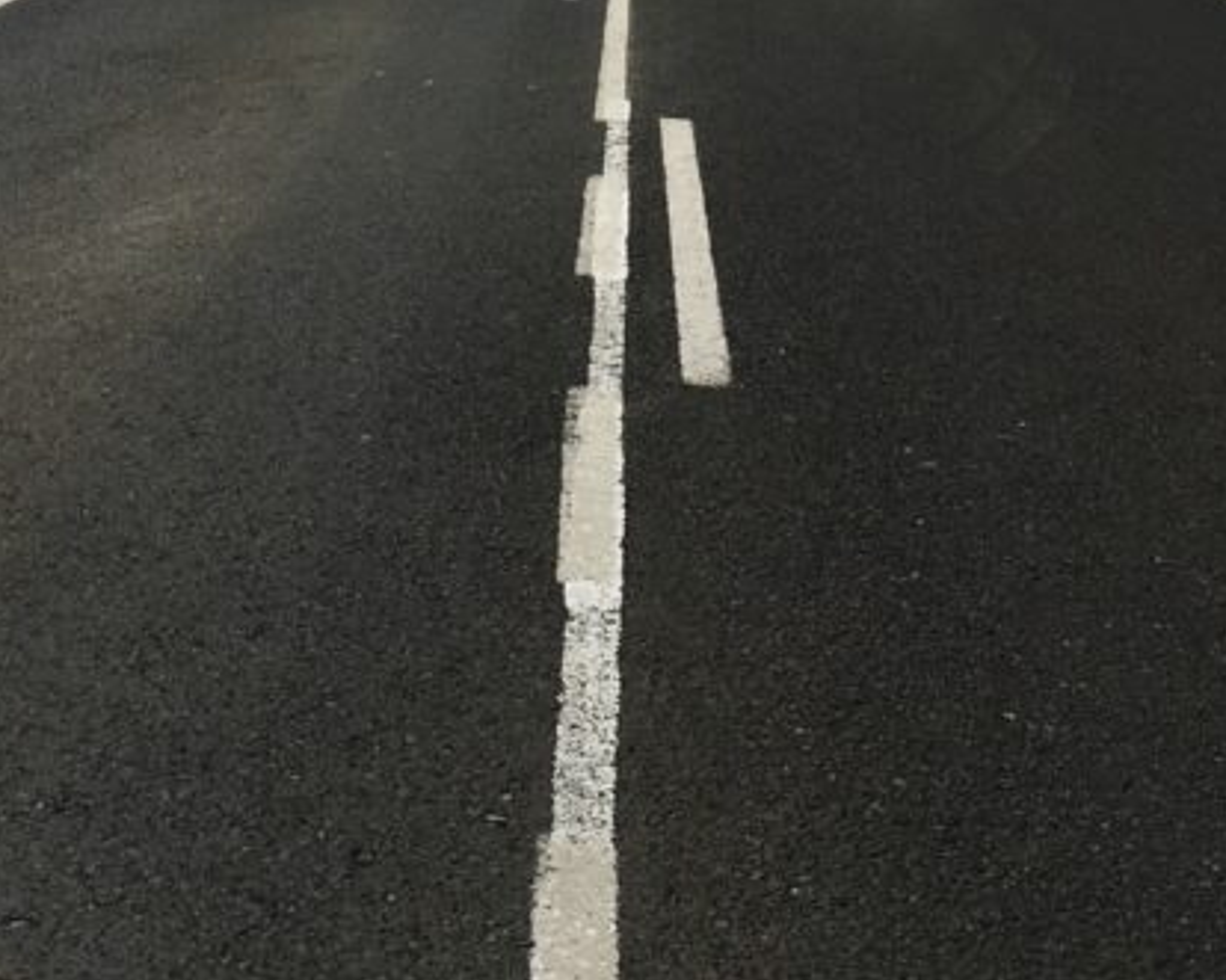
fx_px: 2539
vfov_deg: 21.1
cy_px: -12
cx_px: 646
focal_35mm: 70
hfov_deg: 27.1
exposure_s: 1/2959
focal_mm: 4.15
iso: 25
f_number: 2.2
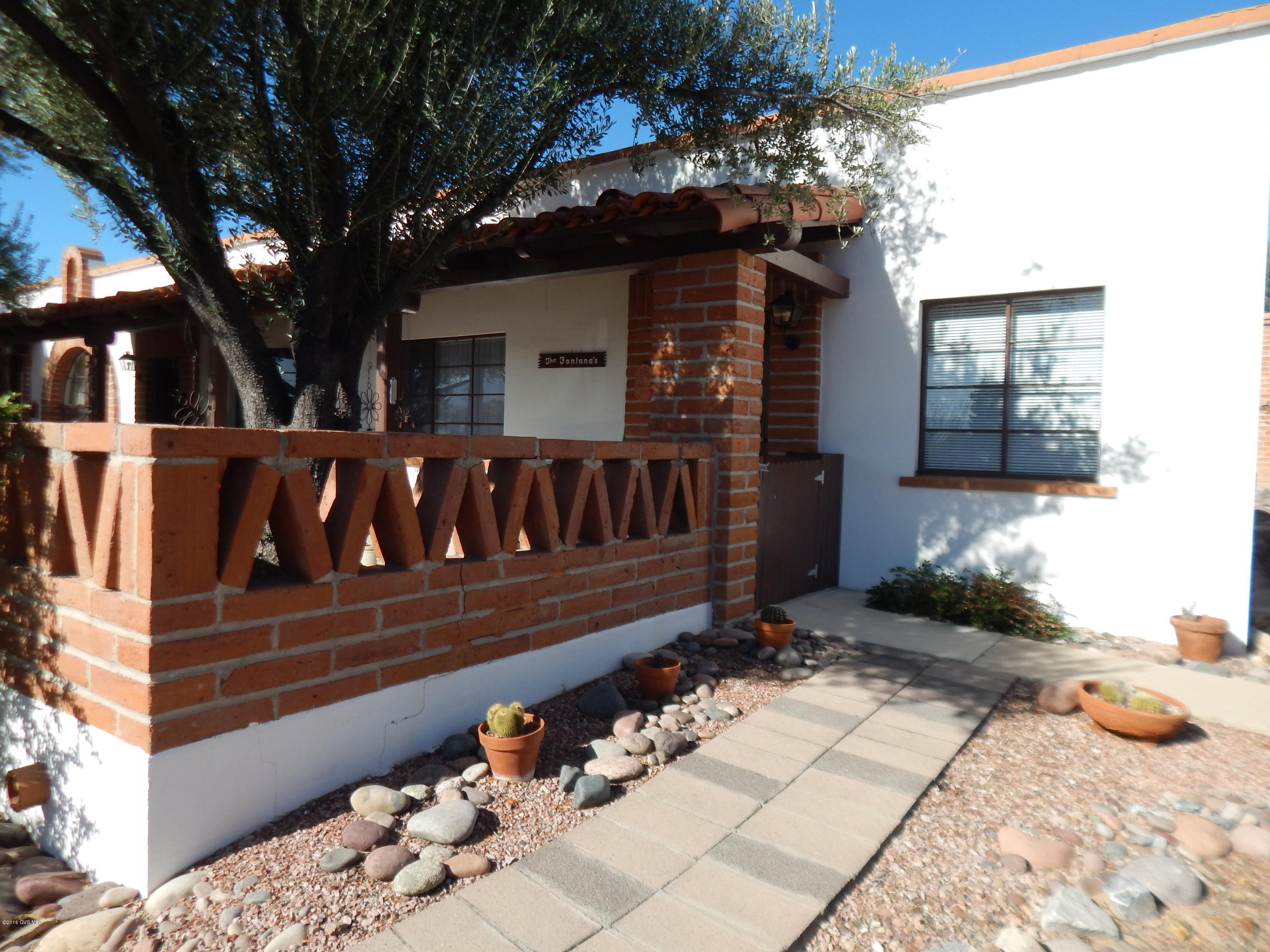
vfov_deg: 58.9
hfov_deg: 73.9
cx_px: 635
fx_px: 844
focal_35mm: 23
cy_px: 476
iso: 125
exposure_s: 1/1250
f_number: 3
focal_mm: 4
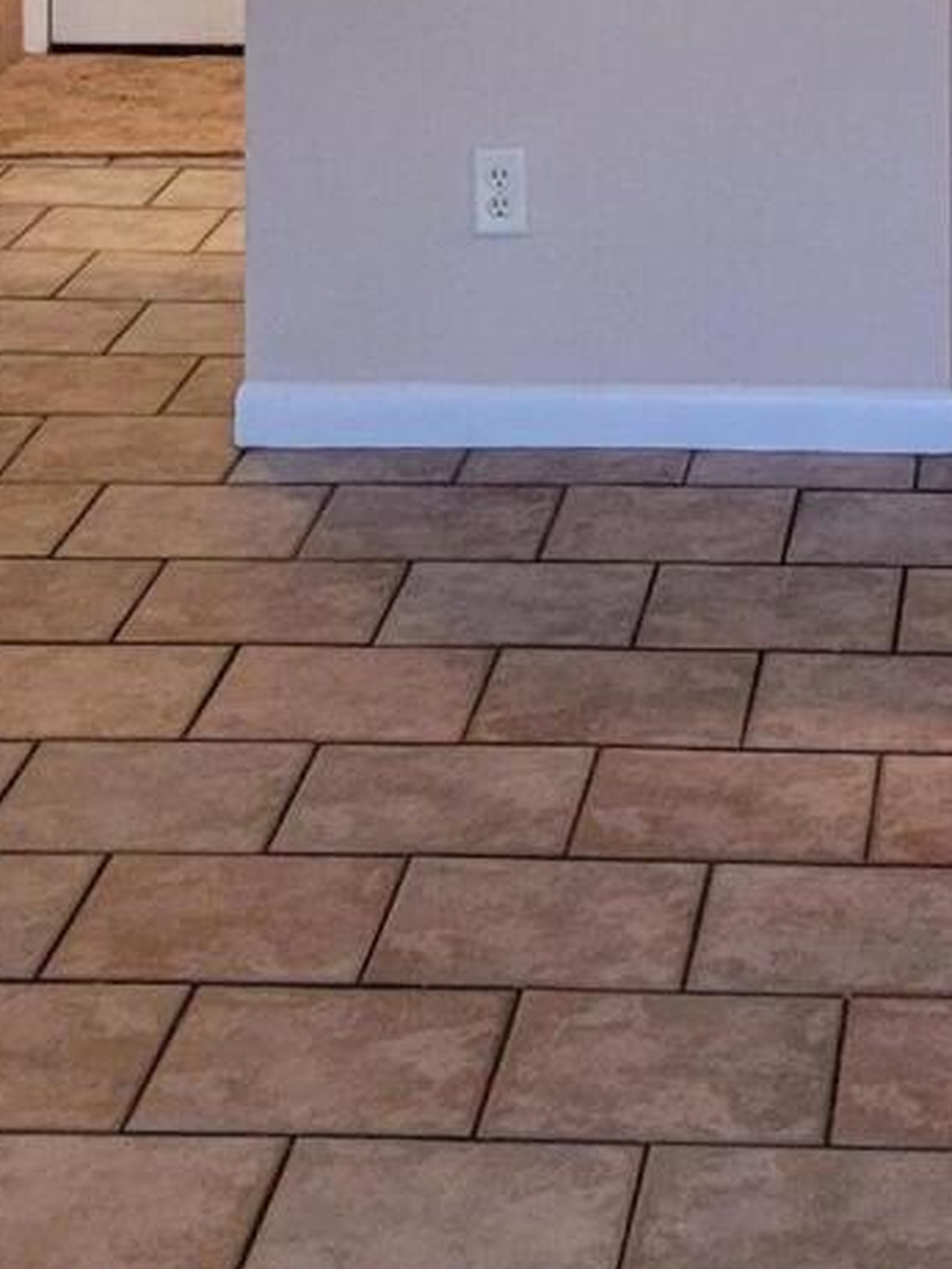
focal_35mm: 113
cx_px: 946
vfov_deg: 15.5
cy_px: -836
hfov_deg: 12.9
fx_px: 4144
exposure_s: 1/119
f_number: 1.8
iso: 250
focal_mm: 5.4
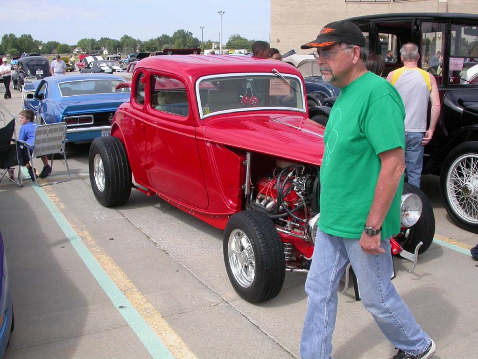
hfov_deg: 49.0
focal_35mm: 38
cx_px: 239
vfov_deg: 37.7
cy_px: 180
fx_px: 525
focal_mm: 7.85
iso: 100
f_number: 6.7
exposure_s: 1/308
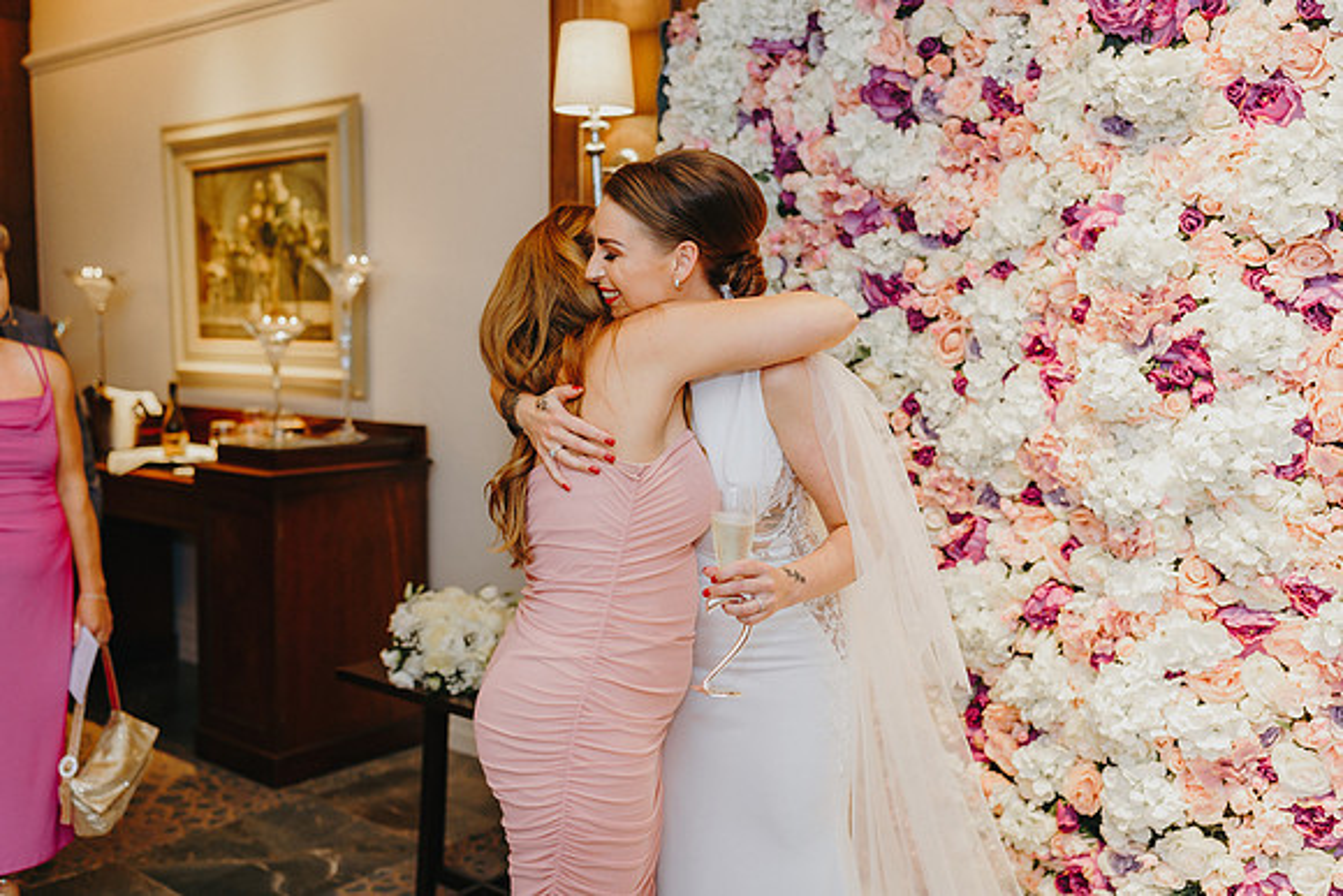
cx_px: 672
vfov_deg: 37.9
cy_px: 448
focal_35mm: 35
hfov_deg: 54.4
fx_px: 1306
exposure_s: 1/200
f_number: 2.2
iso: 640
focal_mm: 35
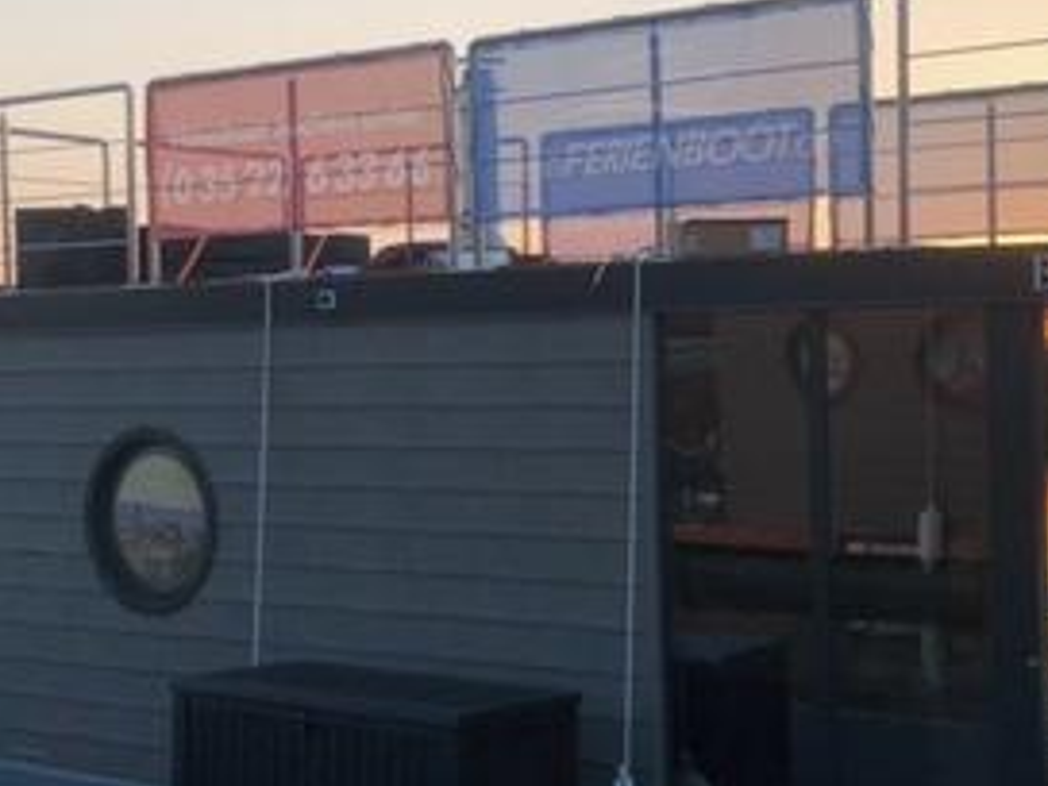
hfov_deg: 29.3
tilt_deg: -0.4
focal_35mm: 66
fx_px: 1998
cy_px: 389
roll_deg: +0.0
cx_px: 613
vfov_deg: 22.3
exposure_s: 1/466
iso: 20
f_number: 1.8
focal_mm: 3.99
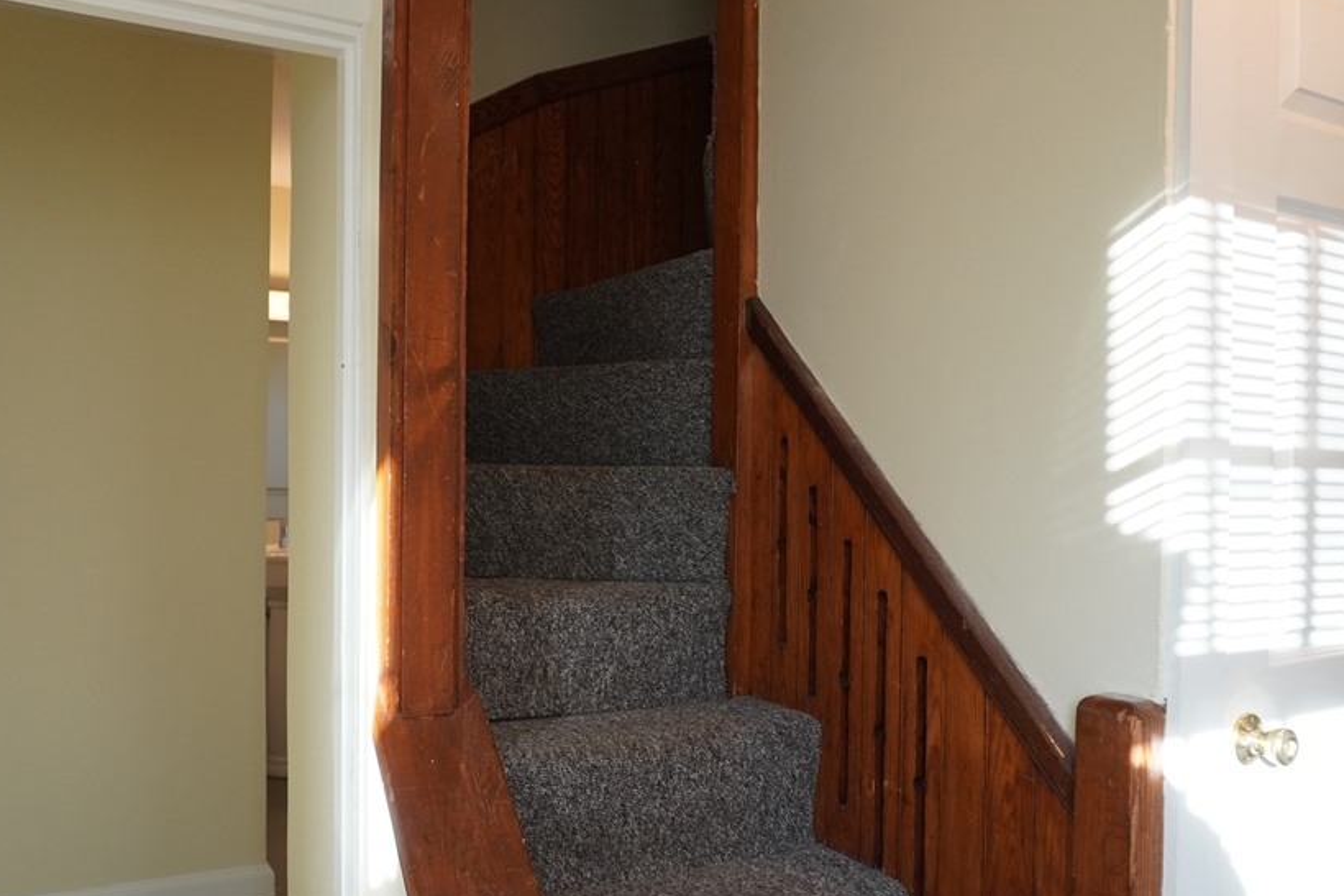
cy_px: 493
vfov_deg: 43.6
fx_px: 1120
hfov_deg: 61.9
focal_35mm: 30
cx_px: 665
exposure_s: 1/160
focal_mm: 16
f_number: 4
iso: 640
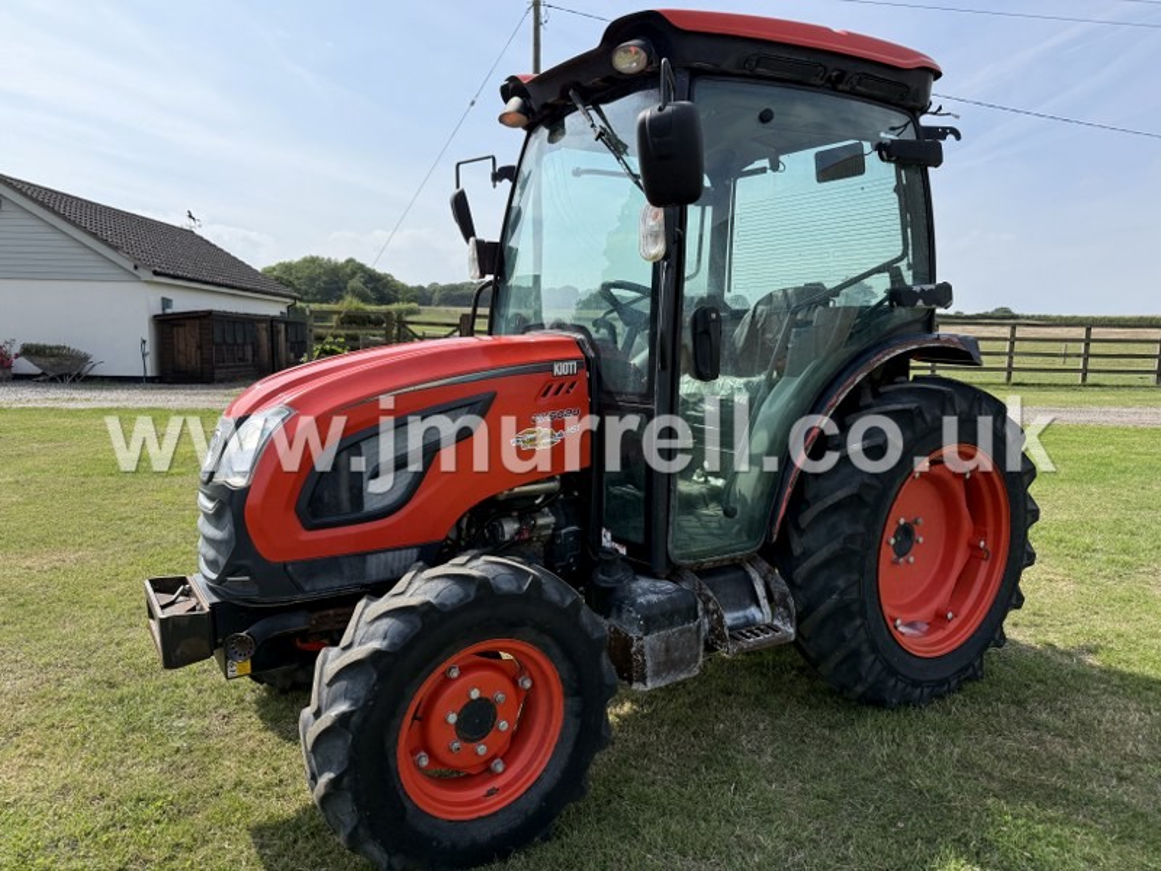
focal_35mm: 24
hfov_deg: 71.6
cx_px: 580
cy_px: 436
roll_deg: -1.7
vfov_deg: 56.8
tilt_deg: -5.7
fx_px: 805
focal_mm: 6.76
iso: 100
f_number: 1.78
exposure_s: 1/5319
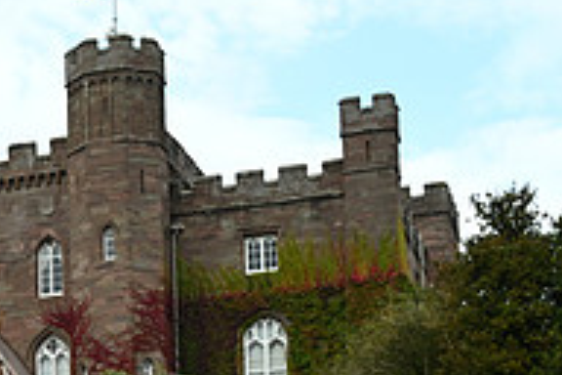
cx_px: -252
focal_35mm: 121
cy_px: 502
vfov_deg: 11.0
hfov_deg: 15.7
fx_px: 1889
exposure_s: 1/1250
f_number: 5.6
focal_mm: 40
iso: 640
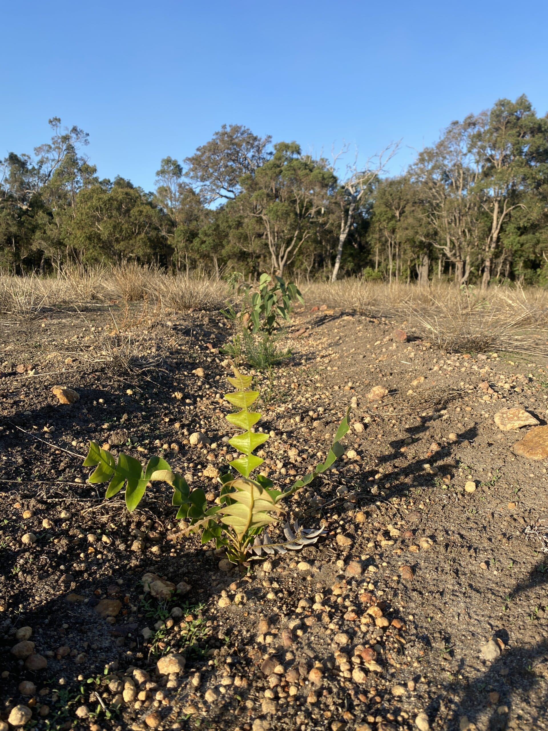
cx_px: 274
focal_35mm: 26
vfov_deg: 67.3
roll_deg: +0.8
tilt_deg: -7.6
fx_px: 549
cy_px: 366
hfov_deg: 53.1
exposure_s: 1/1362
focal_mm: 4.25
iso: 32
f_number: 1.8
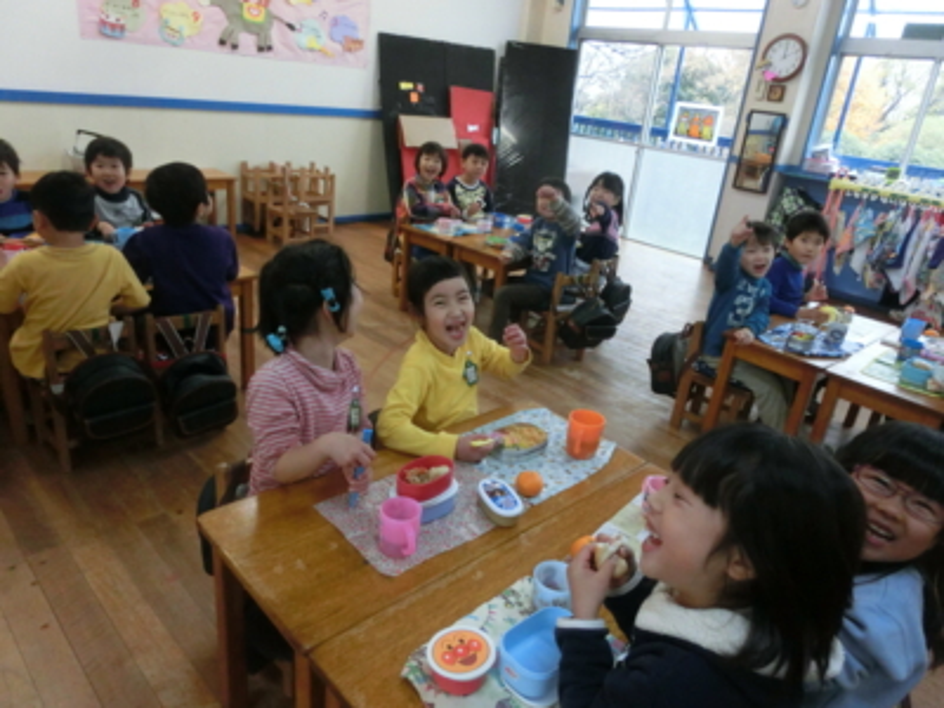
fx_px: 654
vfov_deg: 56.8
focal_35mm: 24
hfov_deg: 71.6
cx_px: 472
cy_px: 354
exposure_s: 1/250
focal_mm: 4.24
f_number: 3
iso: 800
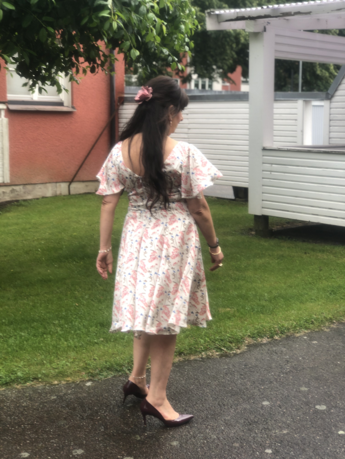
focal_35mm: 57
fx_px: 757
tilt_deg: -7.9
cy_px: 230
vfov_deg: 33.8
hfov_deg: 25.7
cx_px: 172
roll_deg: +0.1
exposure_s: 1/133
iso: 20
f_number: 2.8
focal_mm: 6.6
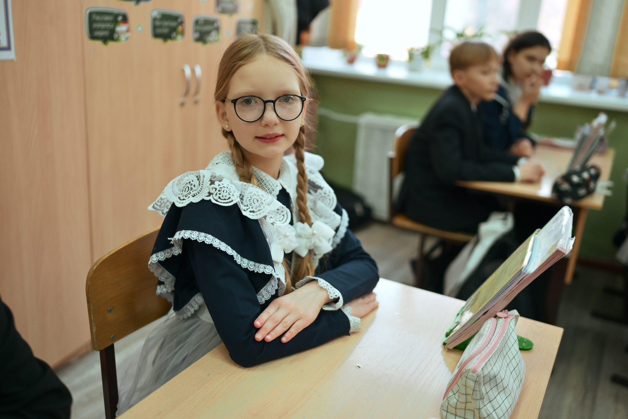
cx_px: 314
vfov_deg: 37.9
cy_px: 210
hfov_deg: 54.4
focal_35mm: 35
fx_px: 611
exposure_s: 1/250
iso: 200
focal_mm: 35
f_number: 1.8
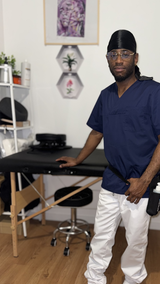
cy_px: 152
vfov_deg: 61.0
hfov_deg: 35.9
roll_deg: -2.4
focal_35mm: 32
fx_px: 241
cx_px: 120
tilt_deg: -9.9
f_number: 1.78
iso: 80
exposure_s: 1/15
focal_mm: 6.76
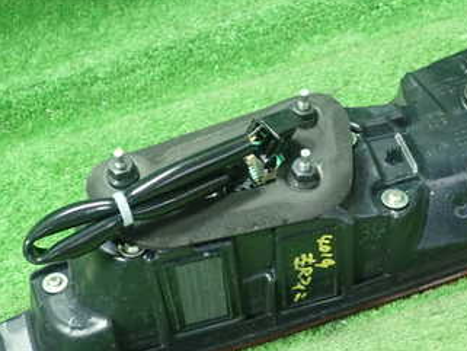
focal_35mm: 56
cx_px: 225
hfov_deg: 34.3
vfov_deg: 26.1
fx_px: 756
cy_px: 204
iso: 800
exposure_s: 1/100
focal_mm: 5.5
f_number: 2.3
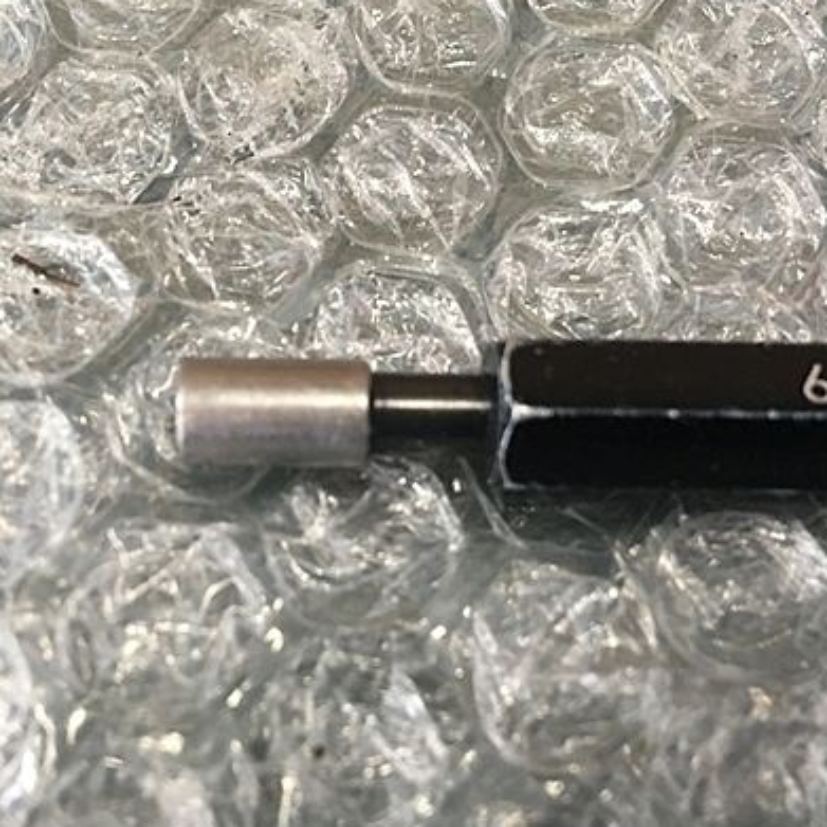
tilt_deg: -66.6
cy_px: 415
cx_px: 334
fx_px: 1135
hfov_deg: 39.9
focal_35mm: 42
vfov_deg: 40.0
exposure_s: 1/30
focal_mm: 4.15
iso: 100
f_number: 2.2
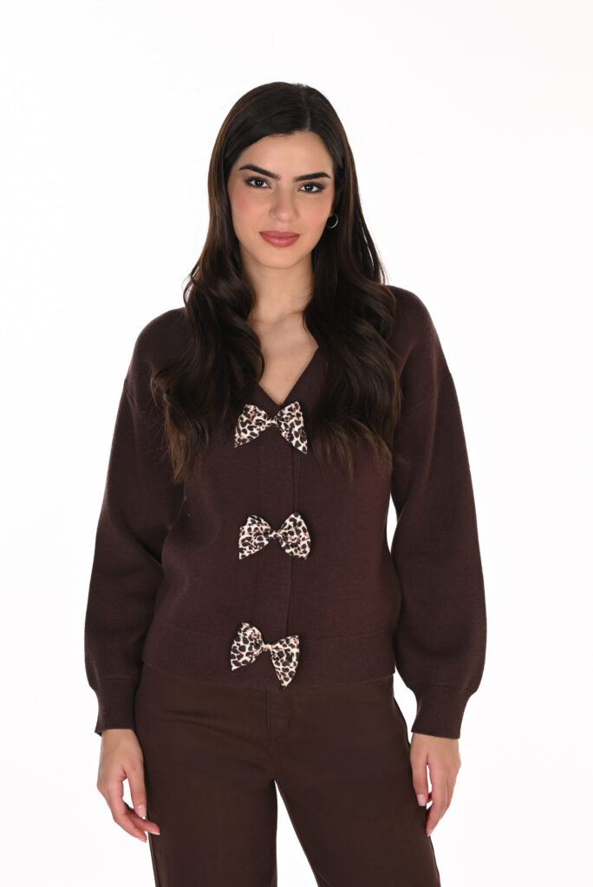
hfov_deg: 17.1
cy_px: 444
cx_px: 296
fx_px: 1974
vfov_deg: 25.3
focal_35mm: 80
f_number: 9
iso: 100
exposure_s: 1/125
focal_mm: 80
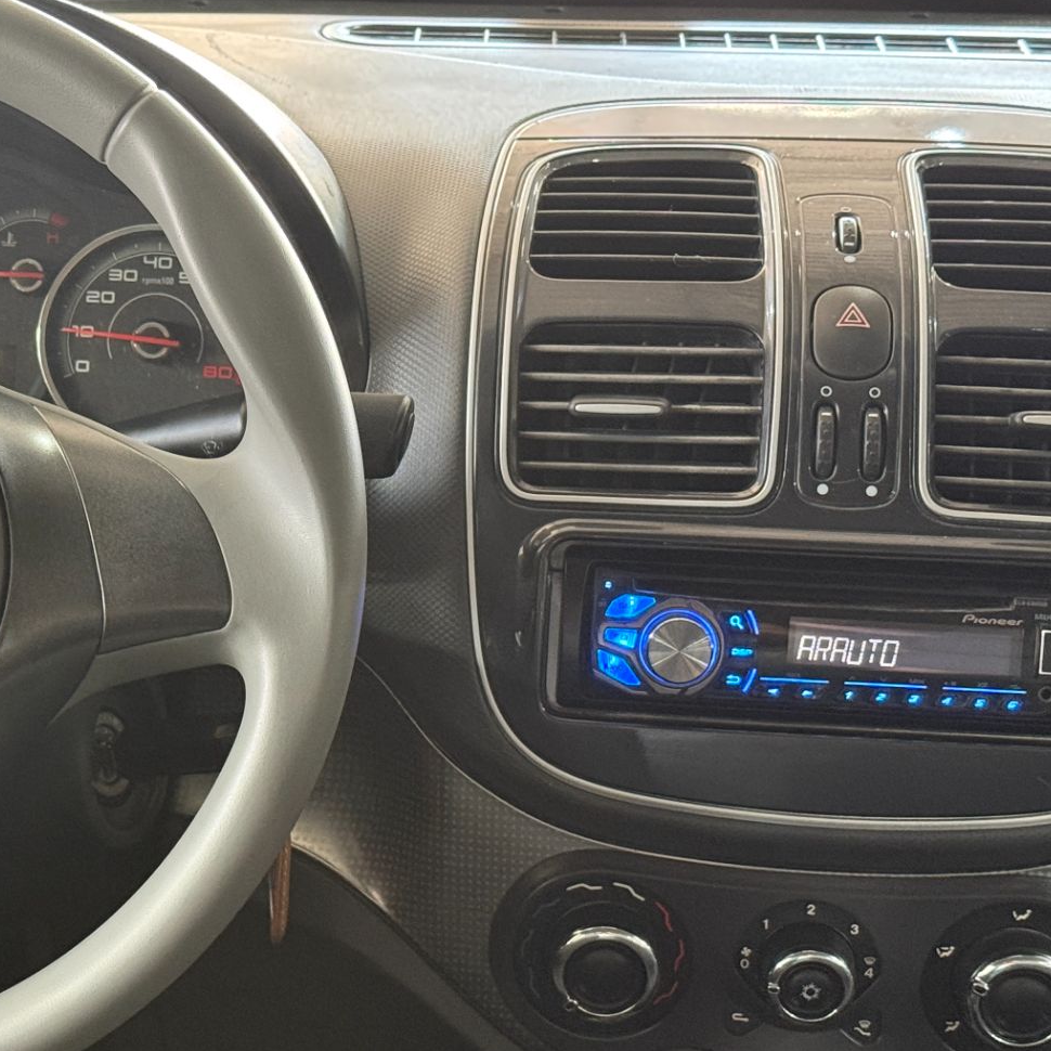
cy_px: 646
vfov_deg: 20.6
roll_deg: -1.0
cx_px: 220
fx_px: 2885
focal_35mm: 84
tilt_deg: -22.4
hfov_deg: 20.4
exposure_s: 1/40
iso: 320
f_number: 1.78
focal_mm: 6.76
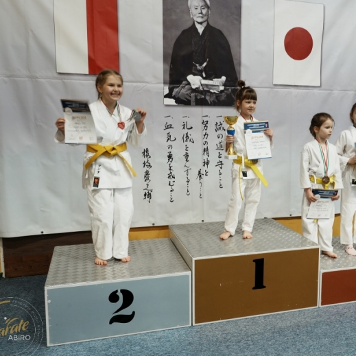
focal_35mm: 38
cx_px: 250
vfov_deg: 43.9
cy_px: 181
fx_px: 442
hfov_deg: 43.0
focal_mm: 29
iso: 640
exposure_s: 1/5
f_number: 10
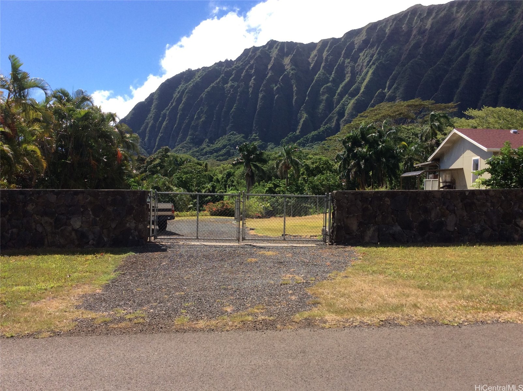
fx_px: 483
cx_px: 262
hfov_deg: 56.9
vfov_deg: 44.0
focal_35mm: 32
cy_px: 196
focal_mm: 3.3
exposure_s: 1/1244
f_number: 2.4
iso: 32
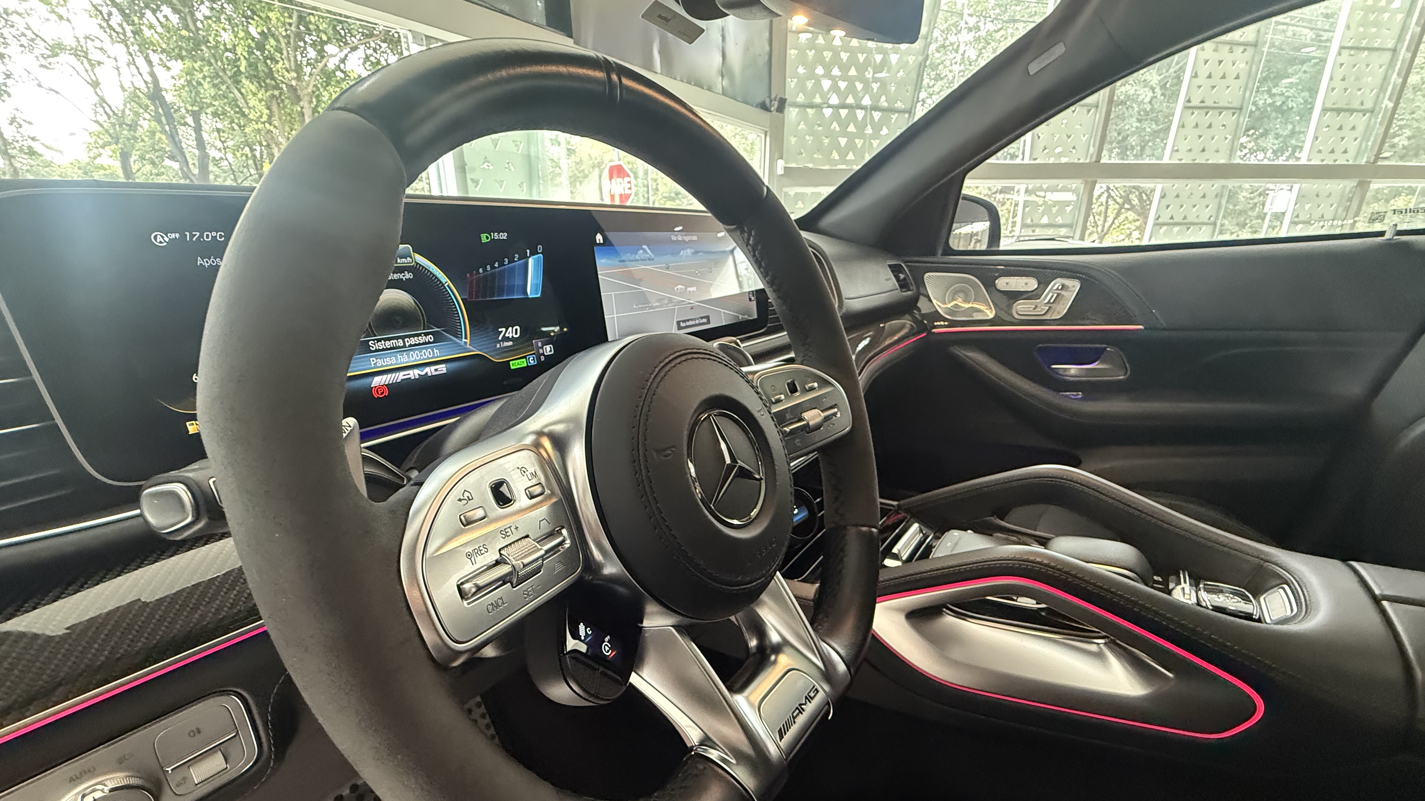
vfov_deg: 66.6
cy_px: 468
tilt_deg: -20.6
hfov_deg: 99.4
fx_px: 605
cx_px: 695
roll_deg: +0.4
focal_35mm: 16
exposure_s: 1/60
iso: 800
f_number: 2.2
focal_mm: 2.22
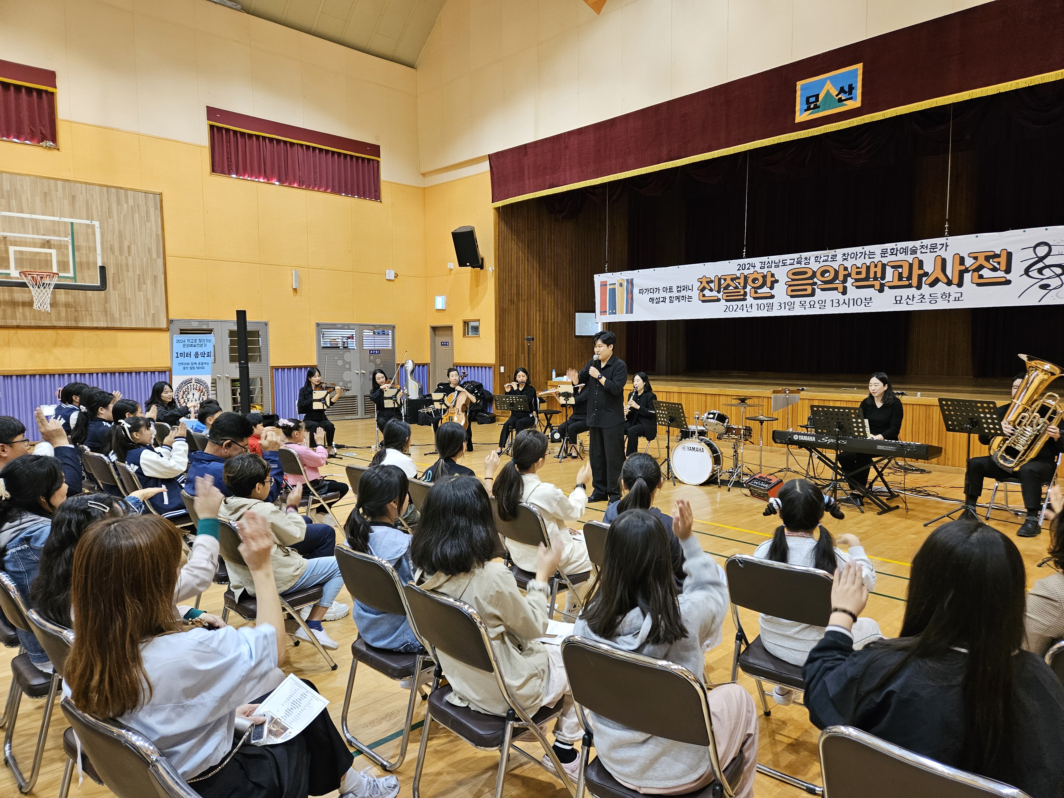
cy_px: 399
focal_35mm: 23
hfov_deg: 73.9
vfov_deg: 58.9
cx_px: 532
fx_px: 707
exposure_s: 1/120
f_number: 1.8
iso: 400
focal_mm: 5.4
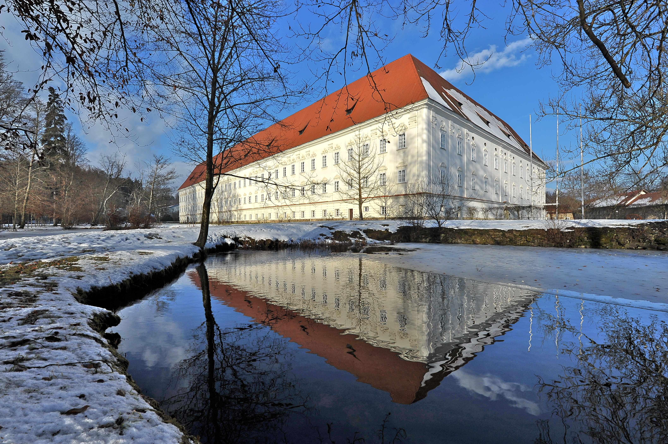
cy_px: 222
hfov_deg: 96.8
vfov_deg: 73.7
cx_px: 334
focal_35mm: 16
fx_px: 297
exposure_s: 1/400
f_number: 11
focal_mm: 16
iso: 200
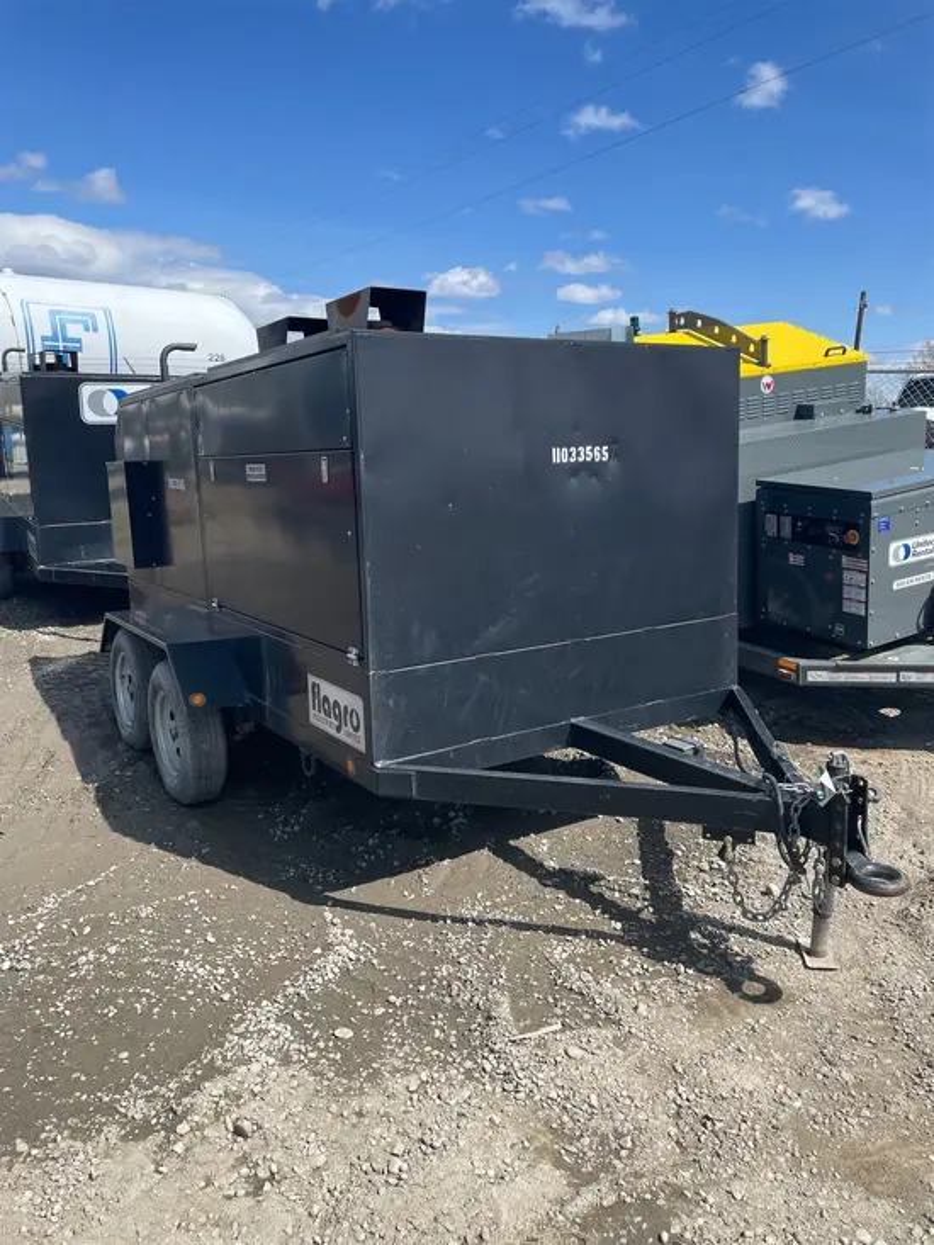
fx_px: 935
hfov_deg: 53.1
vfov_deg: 67.3
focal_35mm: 26
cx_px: 467
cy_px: 622
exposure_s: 1/2618
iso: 32
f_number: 1.6
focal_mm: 4.2
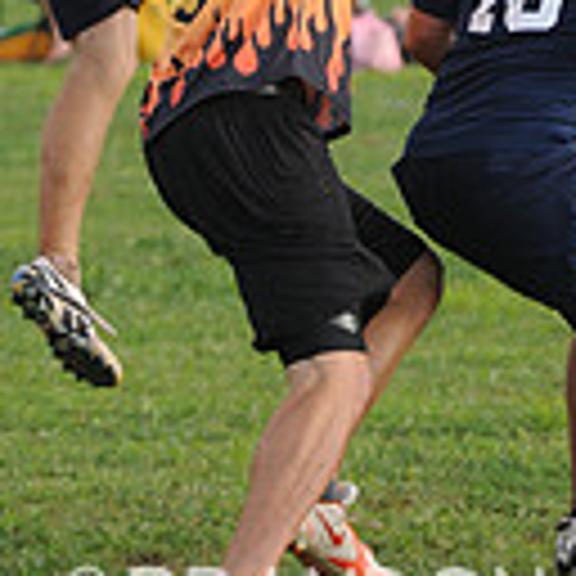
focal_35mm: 411
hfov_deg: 4.3
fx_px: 7737
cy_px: -225
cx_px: 378
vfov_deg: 4.2
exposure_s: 1/2000
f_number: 2.8
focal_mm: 92
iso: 400
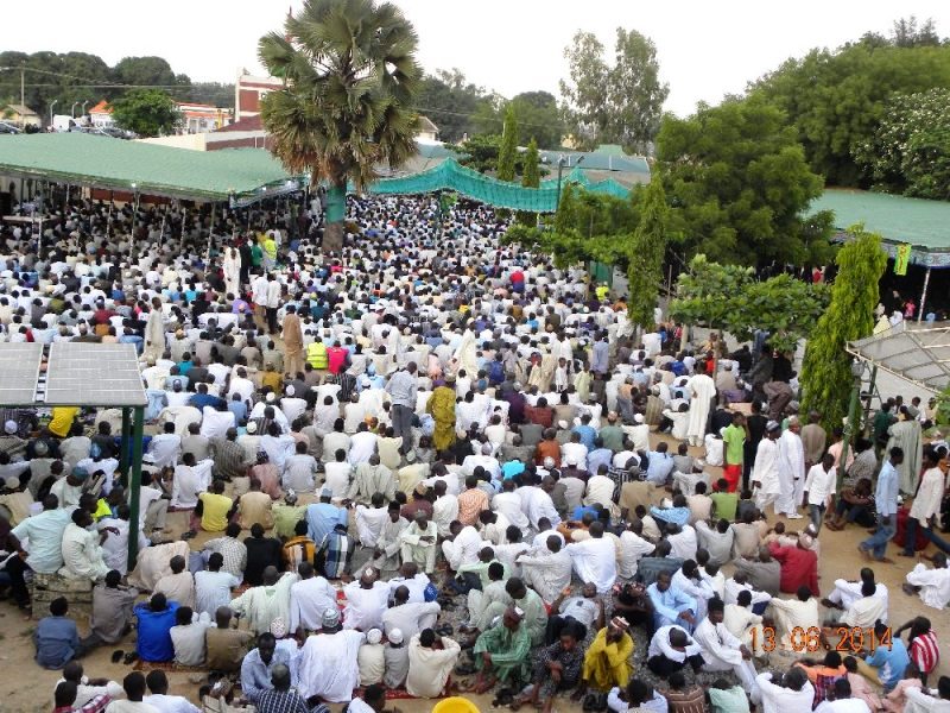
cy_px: 356
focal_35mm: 37
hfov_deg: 50.1
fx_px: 1015
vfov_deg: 38.7
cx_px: 475
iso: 99
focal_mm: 6.6
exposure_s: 1/73.3
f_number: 3.2
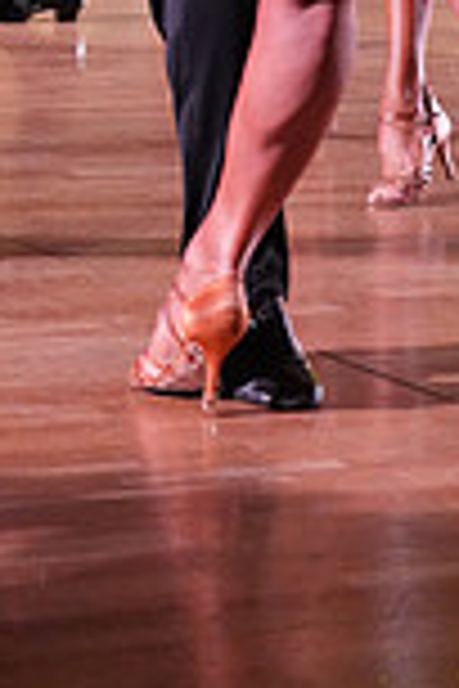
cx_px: 92
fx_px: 2907
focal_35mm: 152
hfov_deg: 9.0
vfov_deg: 12.7
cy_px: -409
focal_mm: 40
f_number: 5
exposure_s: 1/320
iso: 6400
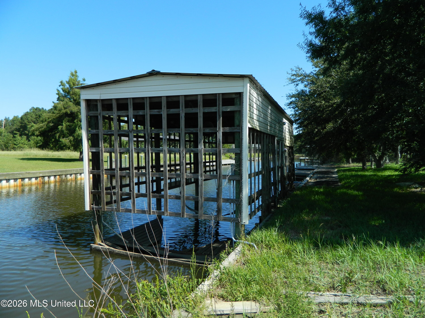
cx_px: 212
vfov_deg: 54.9
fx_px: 307
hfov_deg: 69.4
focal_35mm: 25
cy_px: 159
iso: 80
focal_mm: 4.5
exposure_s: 1/640
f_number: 3.1
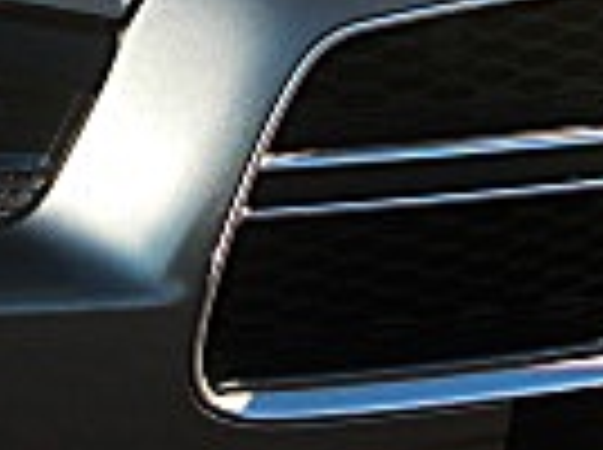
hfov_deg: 11.3
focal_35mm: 172
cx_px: -86
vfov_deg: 8.6
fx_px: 2991
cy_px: 166
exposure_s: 1/400
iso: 50
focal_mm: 6.3
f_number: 2.8
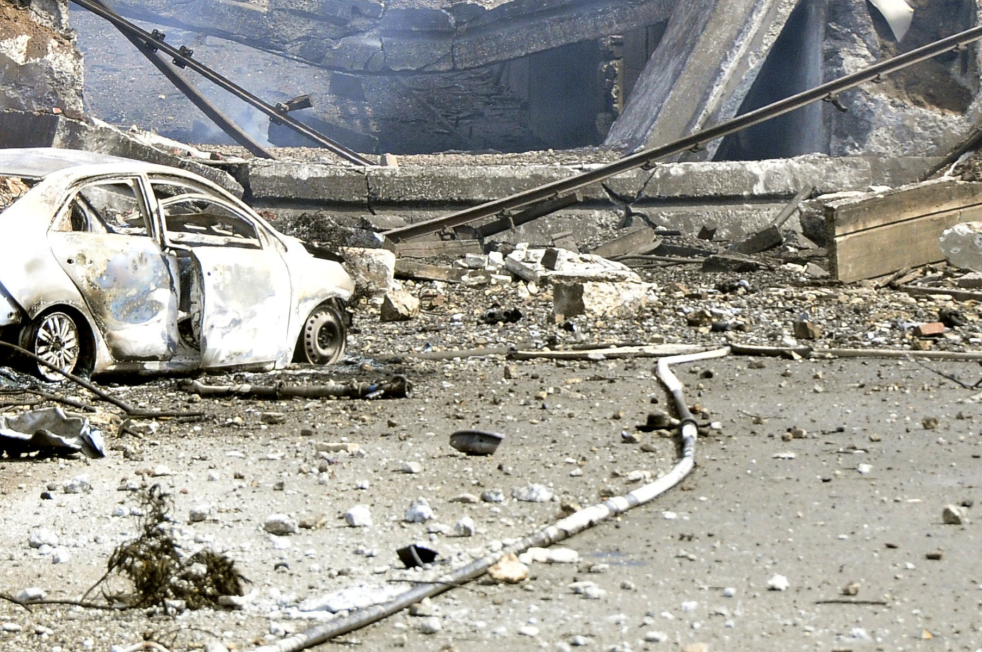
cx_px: 689
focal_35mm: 171
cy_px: 239
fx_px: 4659
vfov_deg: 8.0
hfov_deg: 12.0
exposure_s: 1/800
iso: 720
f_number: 7.1
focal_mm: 48
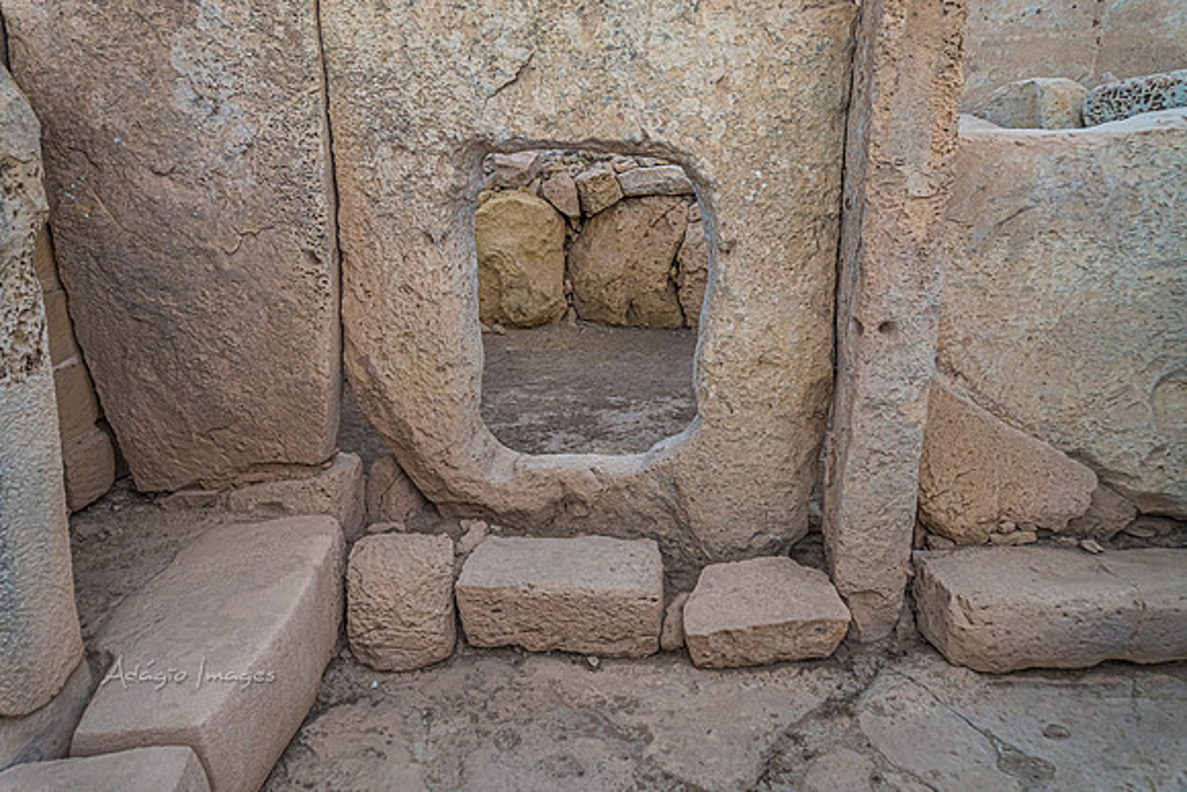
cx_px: 594
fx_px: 890
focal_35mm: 27
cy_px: 396
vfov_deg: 48.0
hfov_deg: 67.4
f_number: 5
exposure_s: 1/60
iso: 400
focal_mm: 18
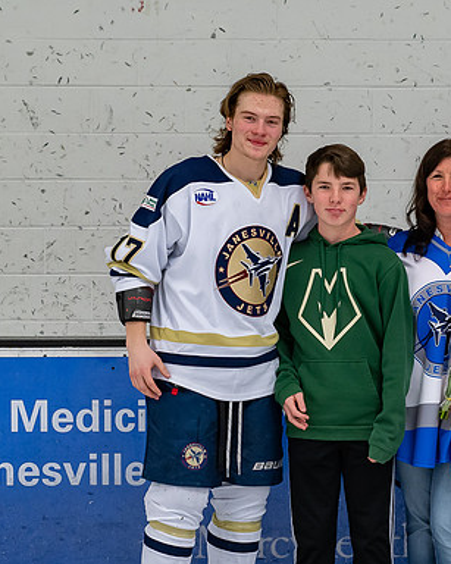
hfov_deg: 11.0
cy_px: 330
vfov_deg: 13.8
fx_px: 2337
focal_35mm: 140
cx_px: 380
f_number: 4
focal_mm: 48
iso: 640
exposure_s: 1/250
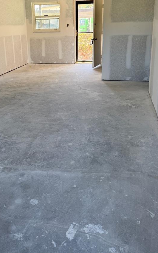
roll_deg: +1.4
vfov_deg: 52.9
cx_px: 59
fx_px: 248
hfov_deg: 35.1
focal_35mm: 36
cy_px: 82
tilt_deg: -14.3
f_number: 1.78
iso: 125
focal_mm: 6.76
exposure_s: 1/121
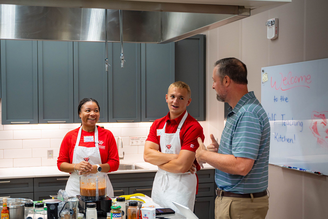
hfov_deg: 46.4
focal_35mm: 42
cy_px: 110
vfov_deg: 31.9
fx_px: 383
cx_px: 164
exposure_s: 1/200
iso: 400
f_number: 2.8
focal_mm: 42
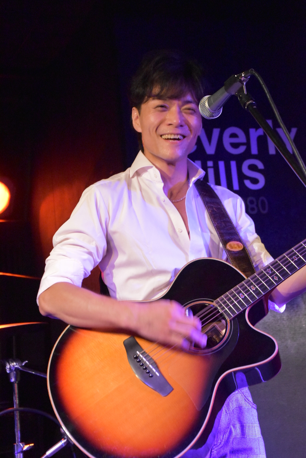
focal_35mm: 75
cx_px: 153
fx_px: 955
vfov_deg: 27.0
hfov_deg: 18.2
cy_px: 229
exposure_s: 1/60
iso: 8000
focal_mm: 50
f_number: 4.8
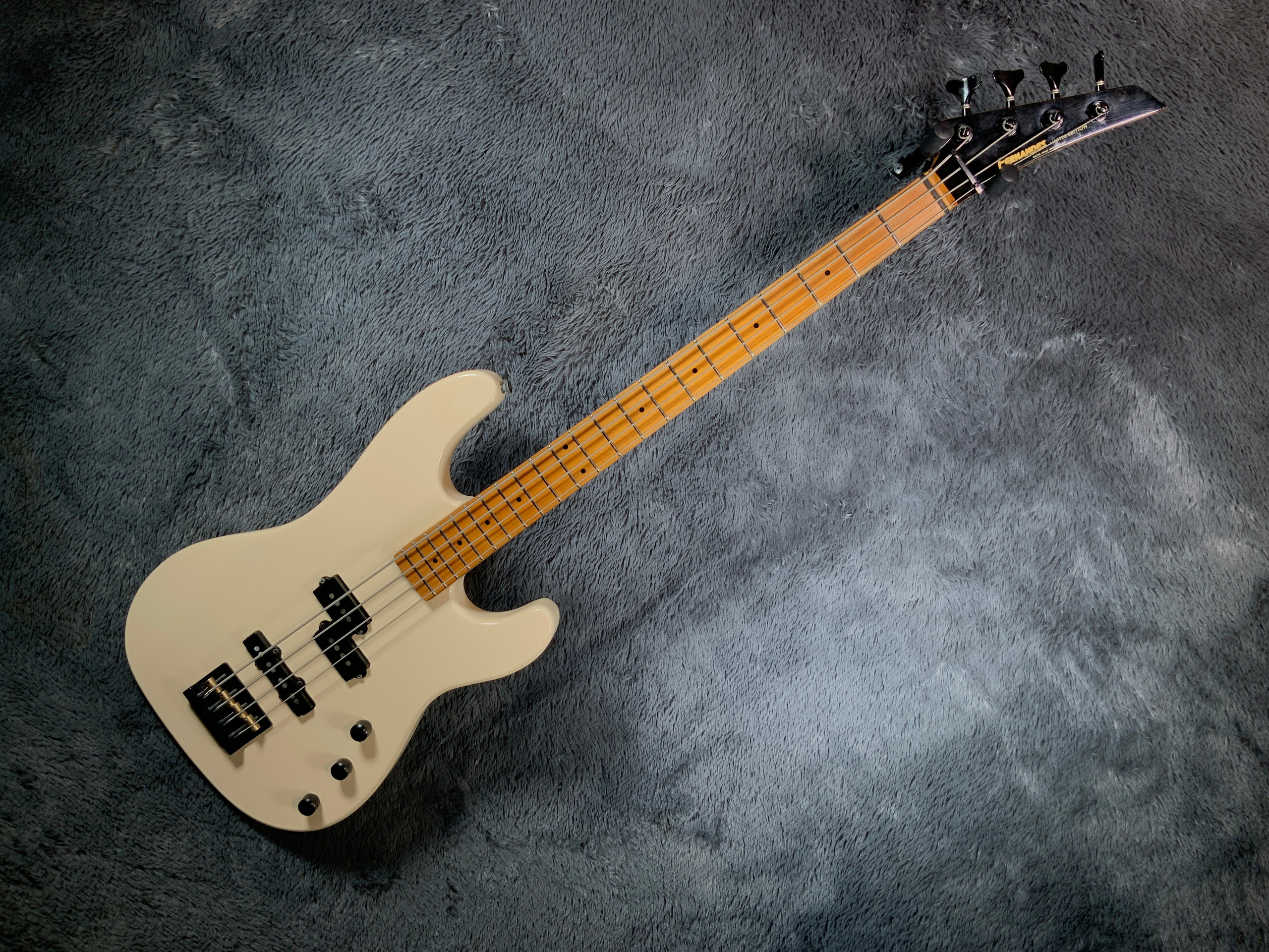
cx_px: 634
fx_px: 1063
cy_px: 476
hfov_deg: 61.7
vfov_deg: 48.2
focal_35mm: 29
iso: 16
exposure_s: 1/104
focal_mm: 3
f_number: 1.8
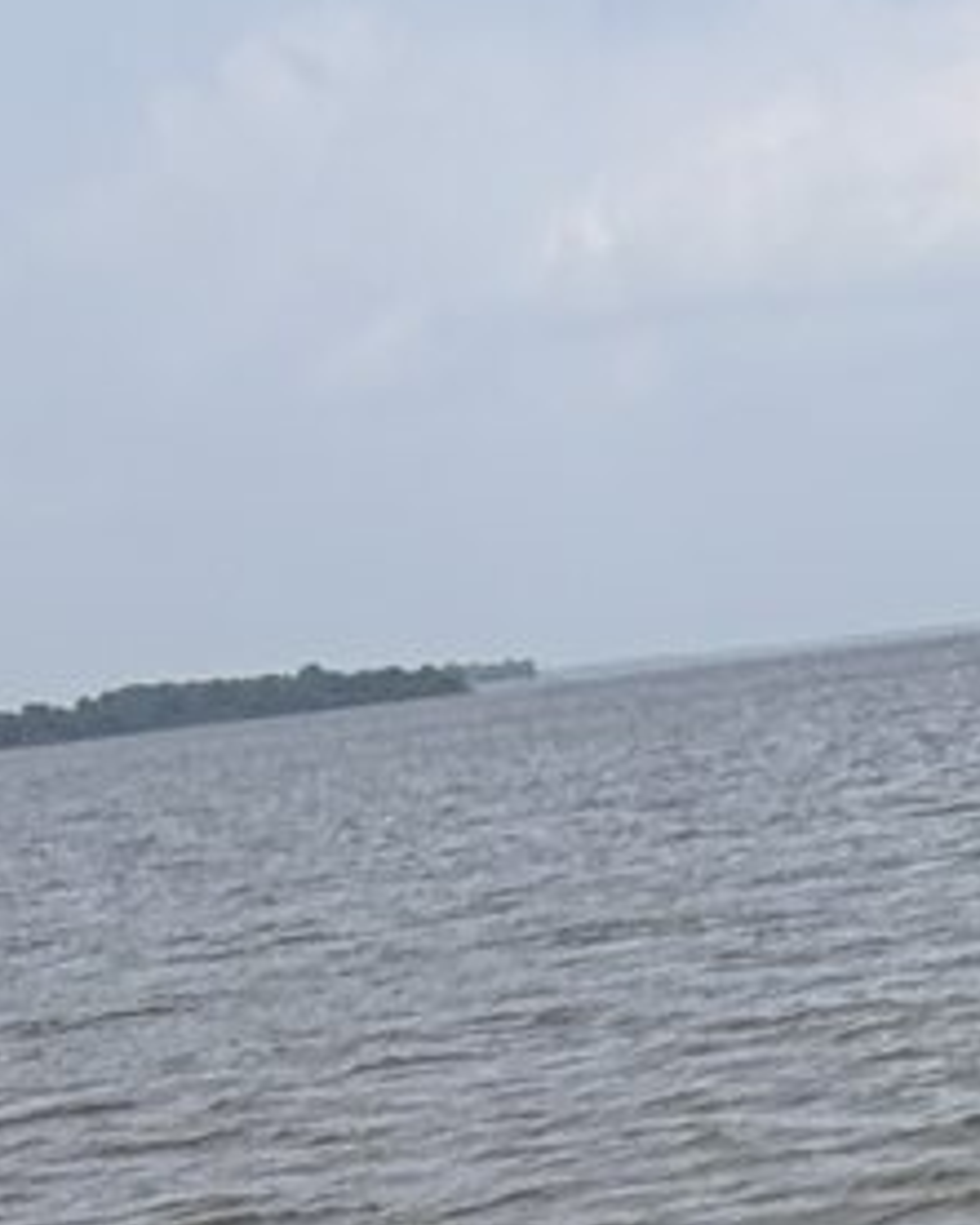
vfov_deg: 16.6
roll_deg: +7.7
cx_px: 2550
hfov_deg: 12.0
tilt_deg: -26.9
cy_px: 2233
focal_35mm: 95
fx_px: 3442
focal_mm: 2.22
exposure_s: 1/985
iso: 20
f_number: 2.2
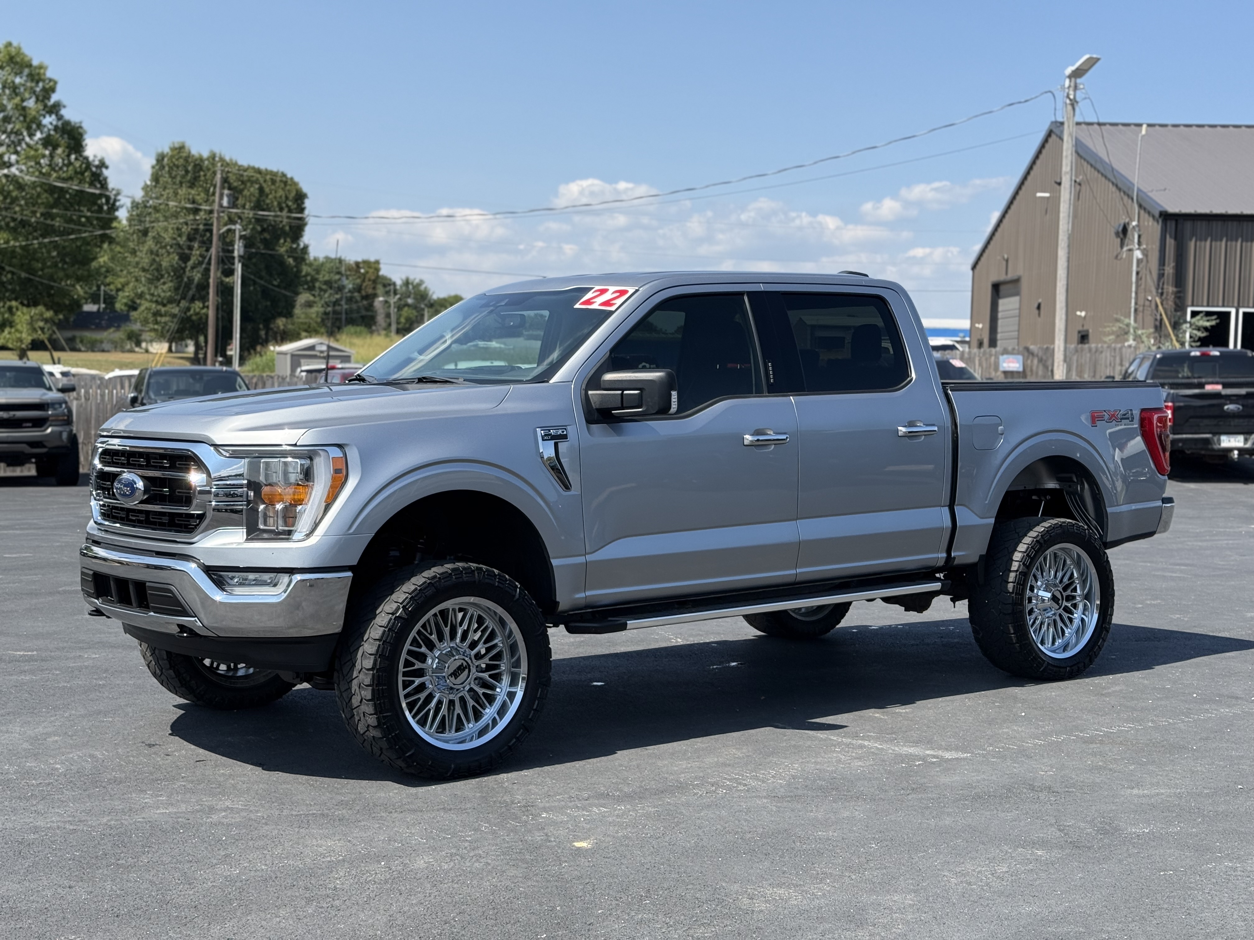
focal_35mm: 48
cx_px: 627
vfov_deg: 30.3
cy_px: 470
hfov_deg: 39.7
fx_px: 1739
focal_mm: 6.76
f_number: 1.78
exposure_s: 1/3096
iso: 64
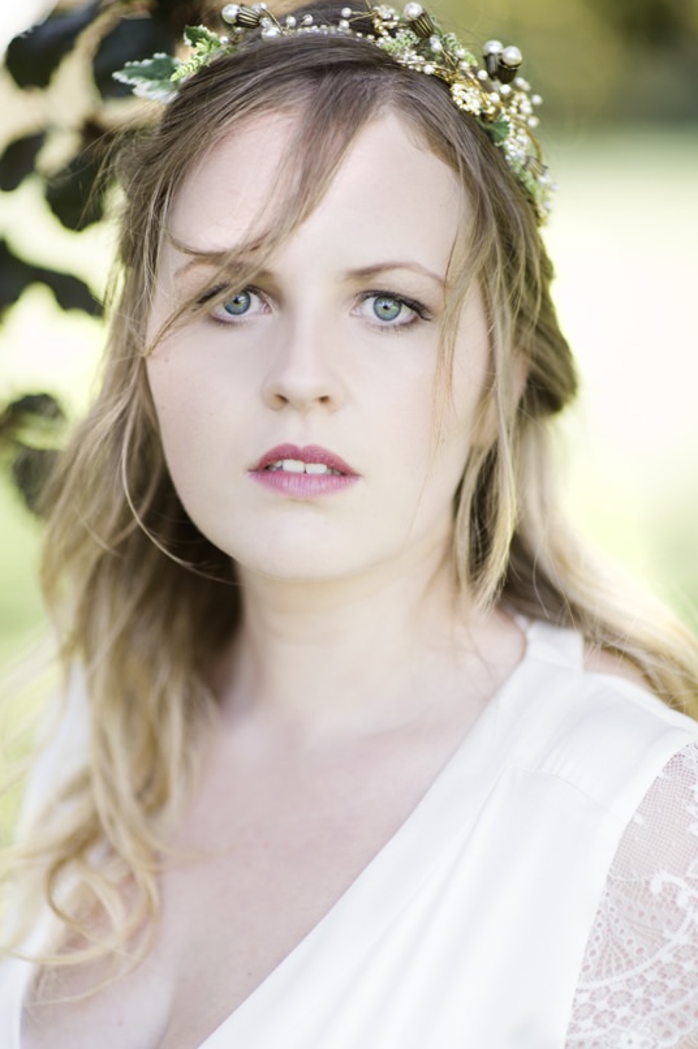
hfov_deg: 14.4
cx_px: 346
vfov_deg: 21.5
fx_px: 2765
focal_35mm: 95
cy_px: 551
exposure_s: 1/1000
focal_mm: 85
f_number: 1.4
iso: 320
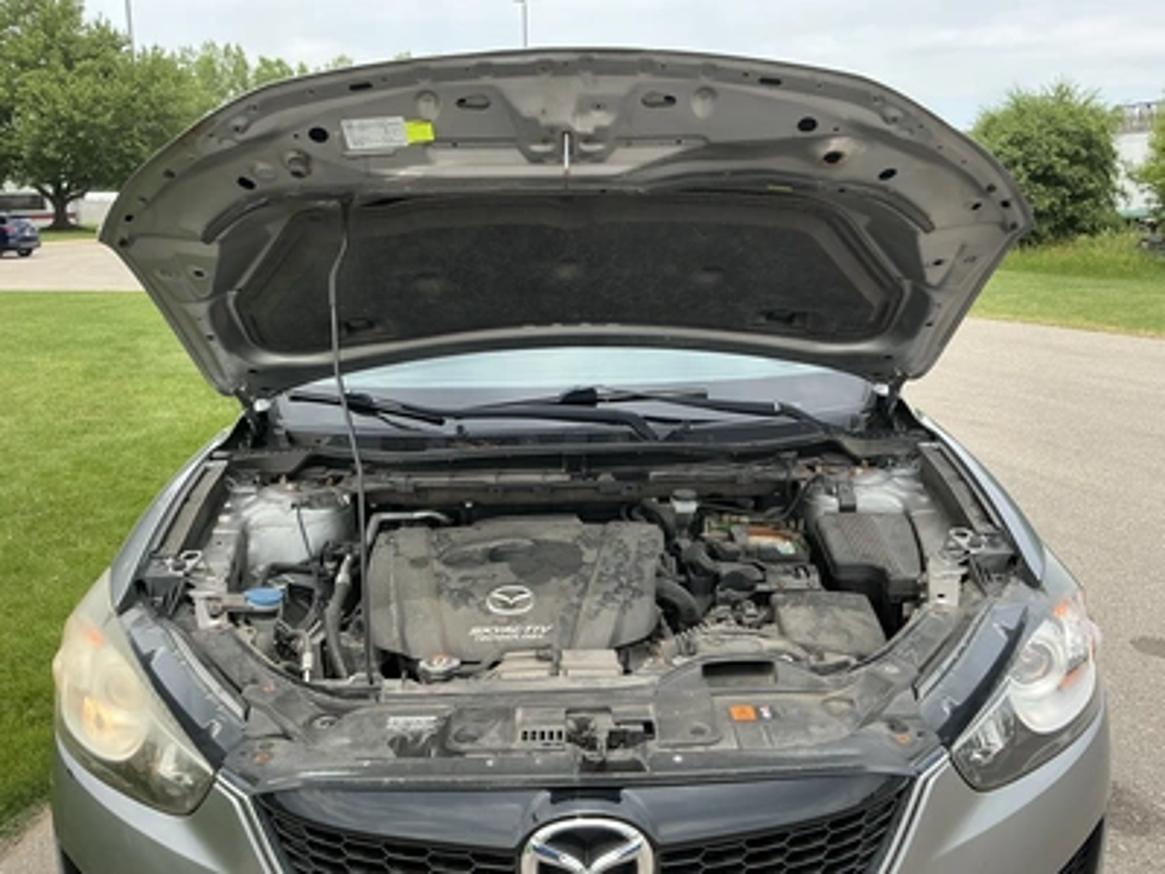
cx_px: 582
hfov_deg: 63.4
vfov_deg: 49.7
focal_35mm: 28
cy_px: 437
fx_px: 942
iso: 25
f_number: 1.8
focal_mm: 3
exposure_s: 1/473
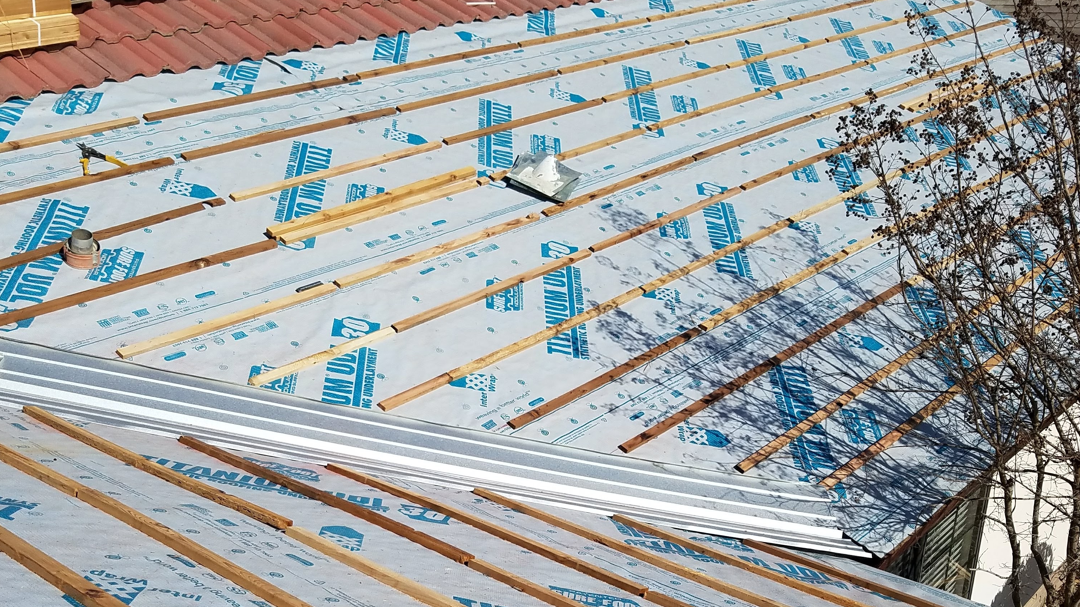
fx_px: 1088
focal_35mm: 38
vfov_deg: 29.8
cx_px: 541
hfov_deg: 52.8
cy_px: 558
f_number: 1.7
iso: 50
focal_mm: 4.2
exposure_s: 1/5232
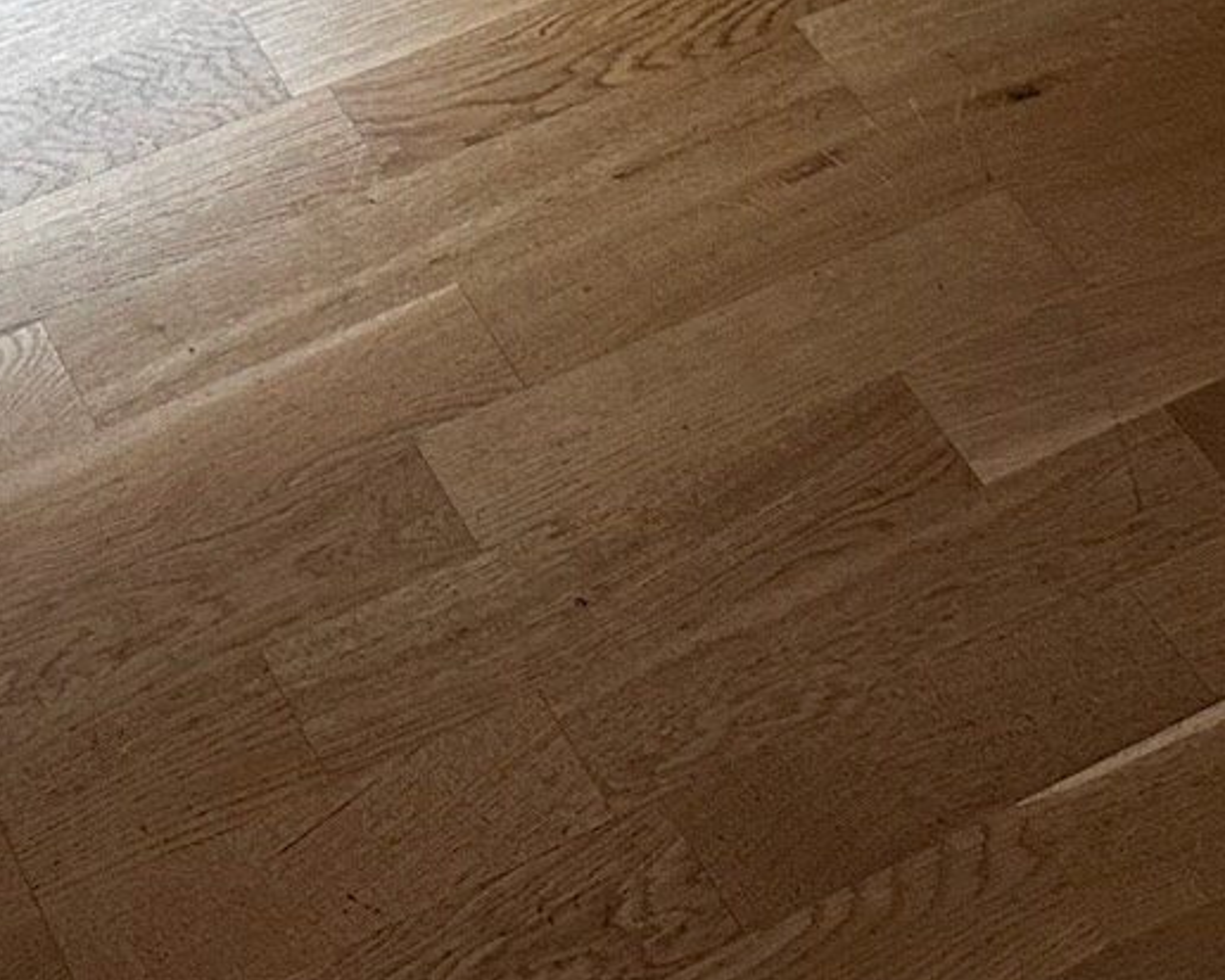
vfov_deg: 14.7
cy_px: -707
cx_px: 95
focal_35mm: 93
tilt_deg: -35.6
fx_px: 3372
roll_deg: -1.4
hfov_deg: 20.1
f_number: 1.78
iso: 250
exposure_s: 1/100
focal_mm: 6.86
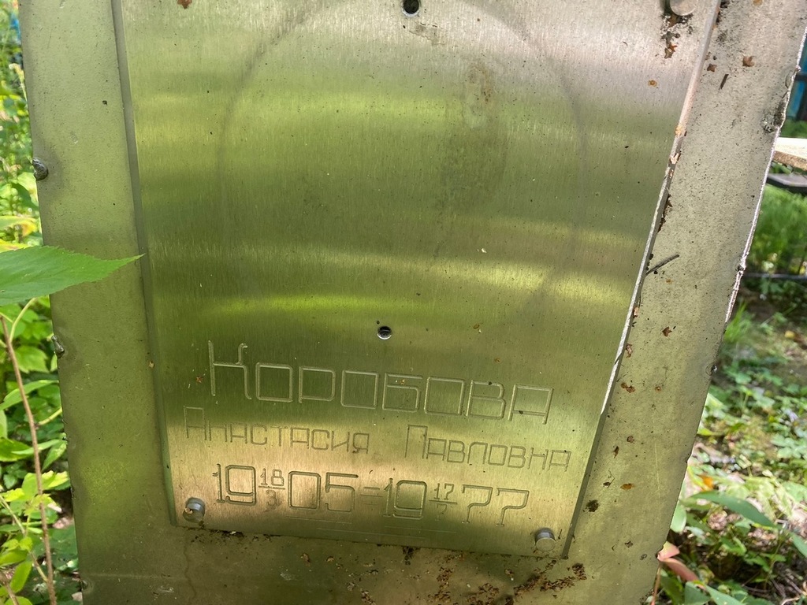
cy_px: 302
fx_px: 606
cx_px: 404
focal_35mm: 26
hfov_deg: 67.3
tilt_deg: -22.8
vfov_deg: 53.1
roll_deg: -2.6
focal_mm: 4.25
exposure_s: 1/121
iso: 80
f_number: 1.8
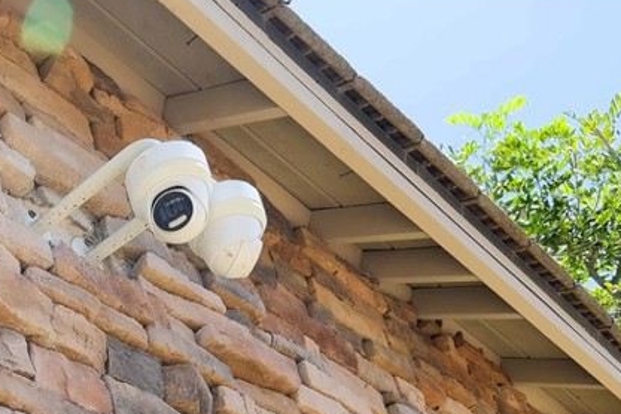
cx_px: -94
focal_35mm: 54
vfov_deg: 23.1
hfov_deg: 31.8
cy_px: 492
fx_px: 931
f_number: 5.6
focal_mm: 14.5
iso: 400
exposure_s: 1/350
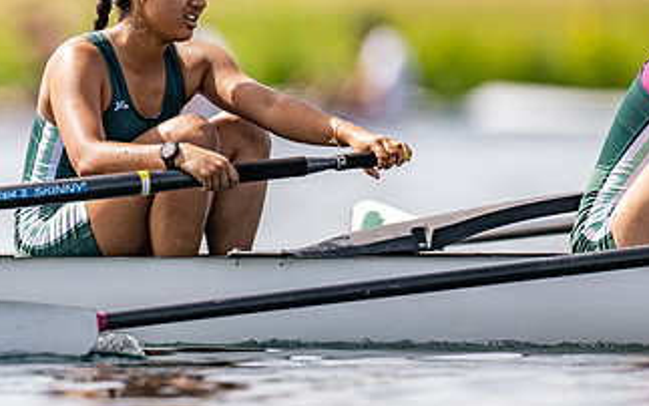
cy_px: 114
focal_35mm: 1100
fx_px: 19459
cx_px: 133
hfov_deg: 1.9
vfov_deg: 1.2
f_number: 4
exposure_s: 1/2500
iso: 220
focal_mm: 600
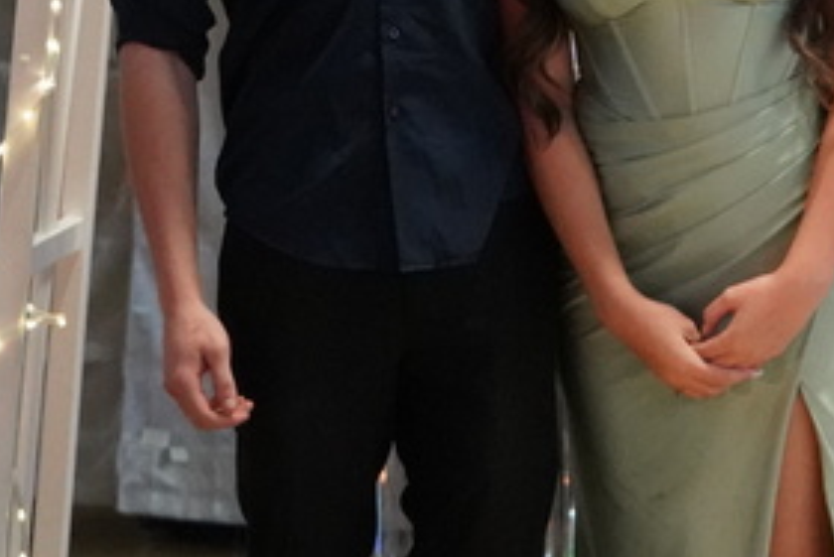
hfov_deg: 8.5
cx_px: 637
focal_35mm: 241
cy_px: 100
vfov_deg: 5.7
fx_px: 5586
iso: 12800
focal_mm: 66
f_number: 5.6
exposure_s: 1/25
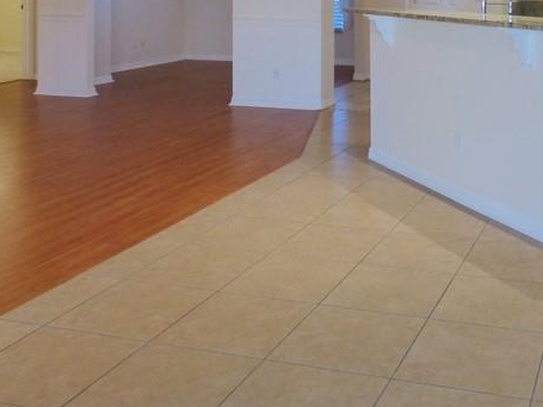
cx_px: 416
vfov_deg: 29.4
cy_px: -25
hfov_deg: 40.7
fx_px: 706
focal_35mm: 45
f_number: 2.8
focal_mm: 3.58
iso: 400
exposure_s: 1/30
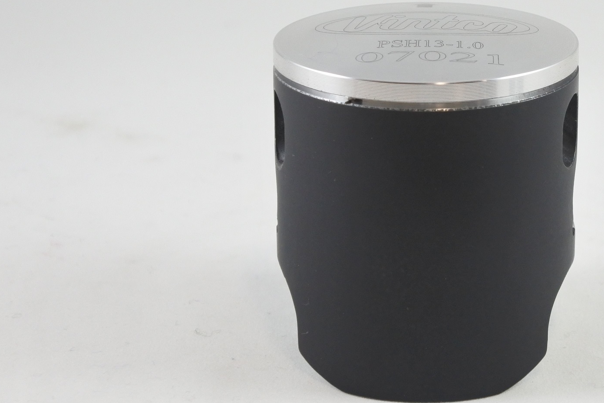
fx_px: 1325
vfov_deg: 17.3
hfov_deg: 25.5
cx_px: 423
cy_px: 197
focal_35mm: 79
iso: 560
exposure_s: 1/125
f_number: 4.8
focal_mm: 21
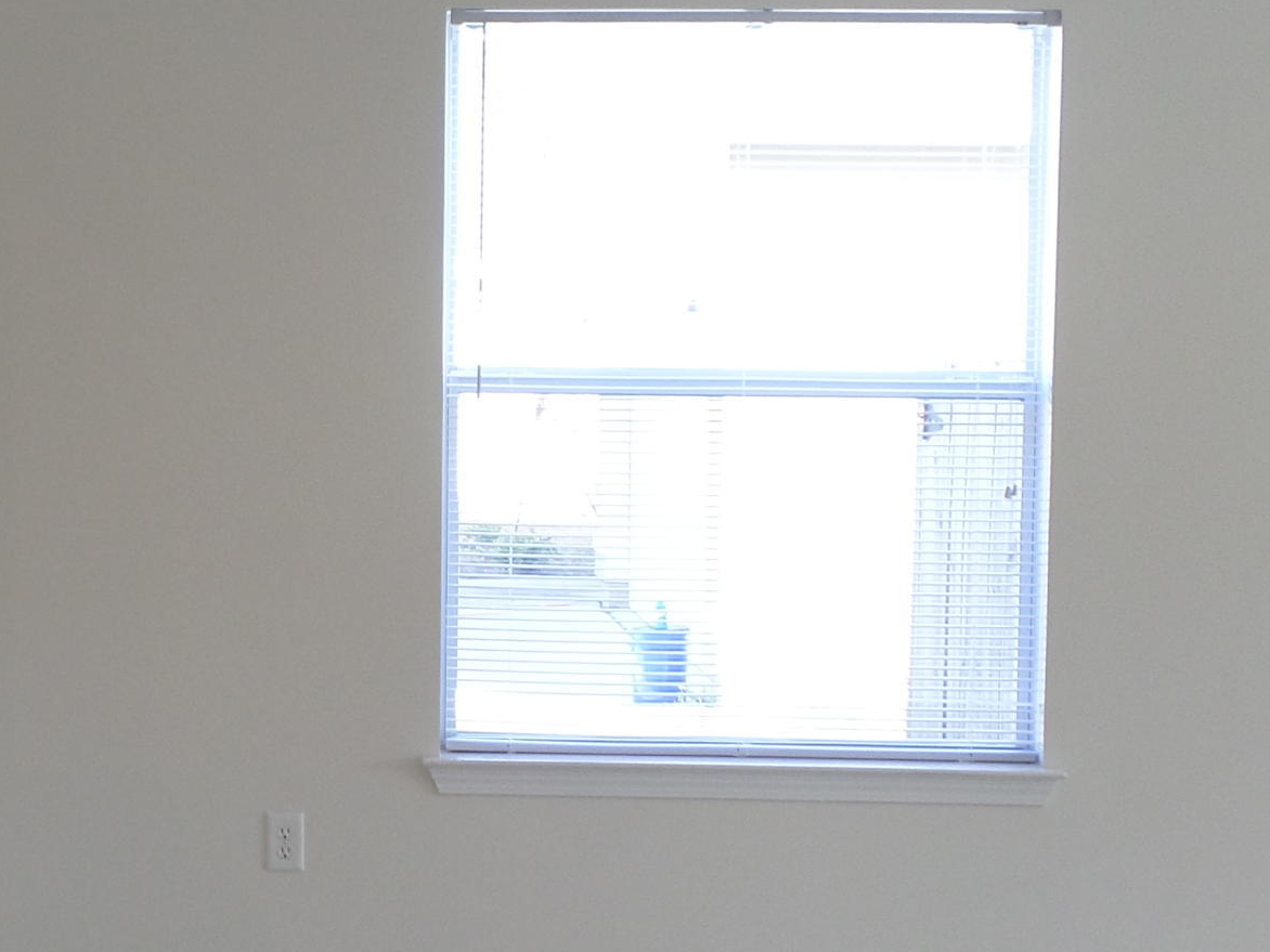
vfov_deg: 22.9
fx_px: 2348
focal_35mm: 64
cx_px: 340
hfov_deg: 29.8
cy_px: 485
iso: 80
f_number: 2.5
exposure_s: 1/45
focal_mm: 4.5
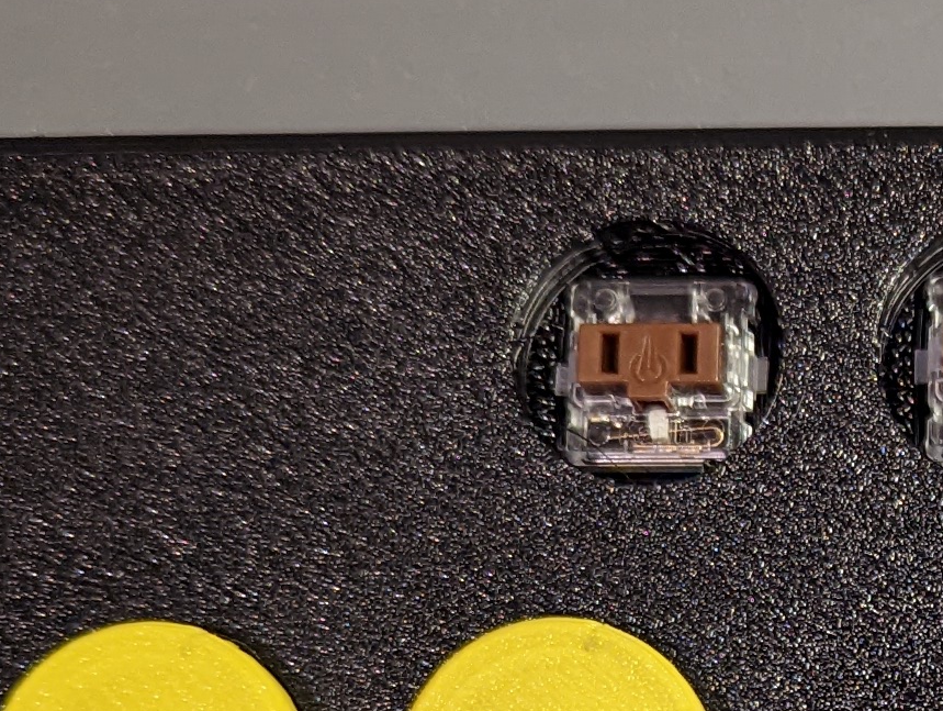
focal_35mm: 114
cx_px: 1325
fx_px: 3110
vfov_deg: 12.4
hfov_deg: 16.1
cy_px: 1058
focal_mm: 6.81
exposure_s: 1/120
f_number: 1.85
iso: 519
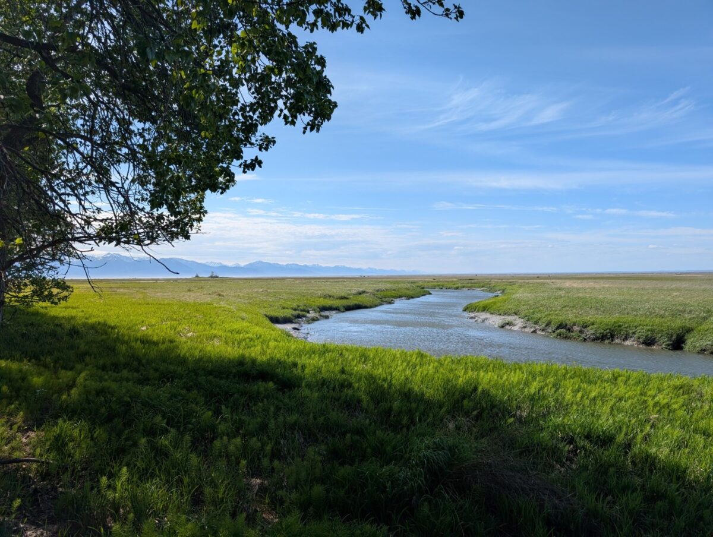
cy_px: 268
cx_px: 356
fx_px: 495
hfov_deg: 71.5
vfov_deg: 57.0
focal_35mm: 24
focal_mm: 6.9
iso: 22
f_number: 1.68
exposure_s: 1/1431
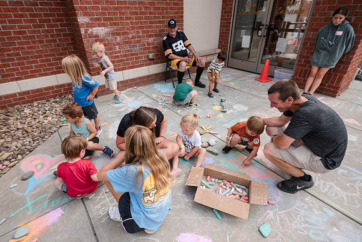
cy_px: 119
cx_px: 176
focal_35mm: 18
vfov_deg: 67.8
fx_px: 180
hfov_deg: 90.4
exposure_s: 1/250
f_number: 5.6
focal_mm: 17
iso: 200
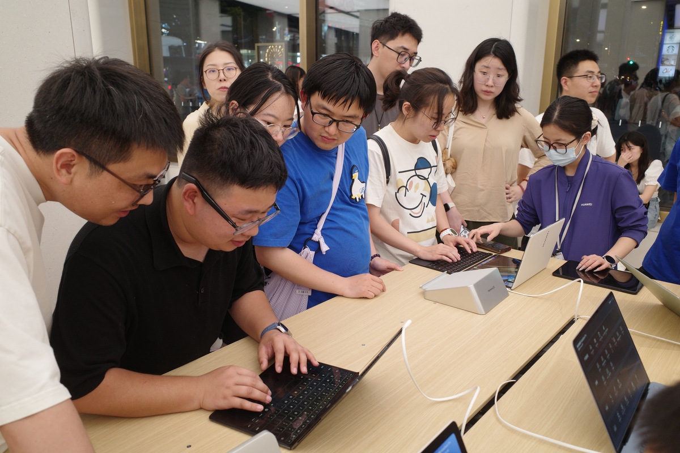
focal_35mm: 28
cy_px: 226
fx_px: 529
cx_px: 340
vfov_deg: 46.4
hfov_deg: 65.5
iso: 500
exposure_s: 1/100
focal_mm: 18.3
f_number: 4
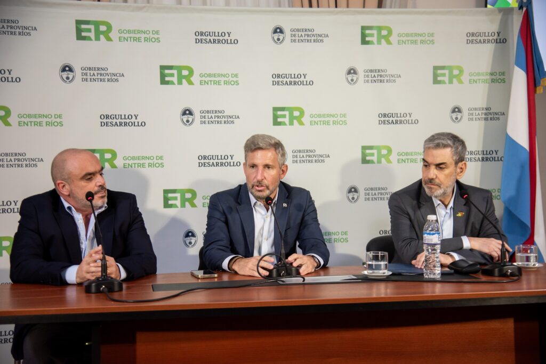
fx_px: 834
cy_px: 182
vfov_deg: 24.6
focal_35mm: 55
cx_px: 273
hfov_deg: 36.2
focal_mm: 55
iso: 1000
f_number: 4
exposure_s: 1/320
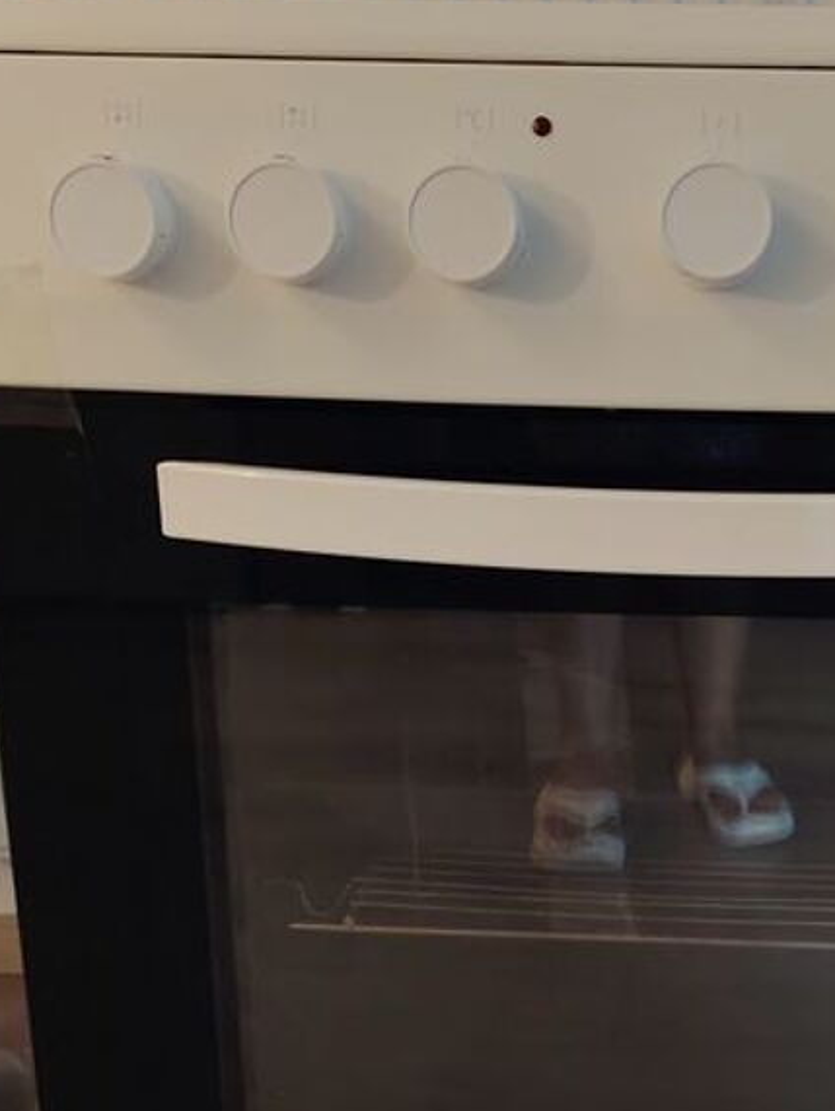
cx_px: 635
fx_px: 1799
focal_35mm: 56
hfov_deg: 25.8
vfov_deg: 33.8
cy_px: 803
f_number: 1.75
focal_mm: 5.25
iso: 569
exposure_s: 1/25
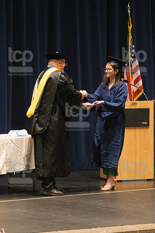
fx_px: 1308
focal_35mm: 202
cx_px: 78
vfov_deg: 10.2
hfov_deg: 6.8
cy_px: 116
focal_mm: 135
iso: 8000
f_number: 4.5
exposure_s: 1/250
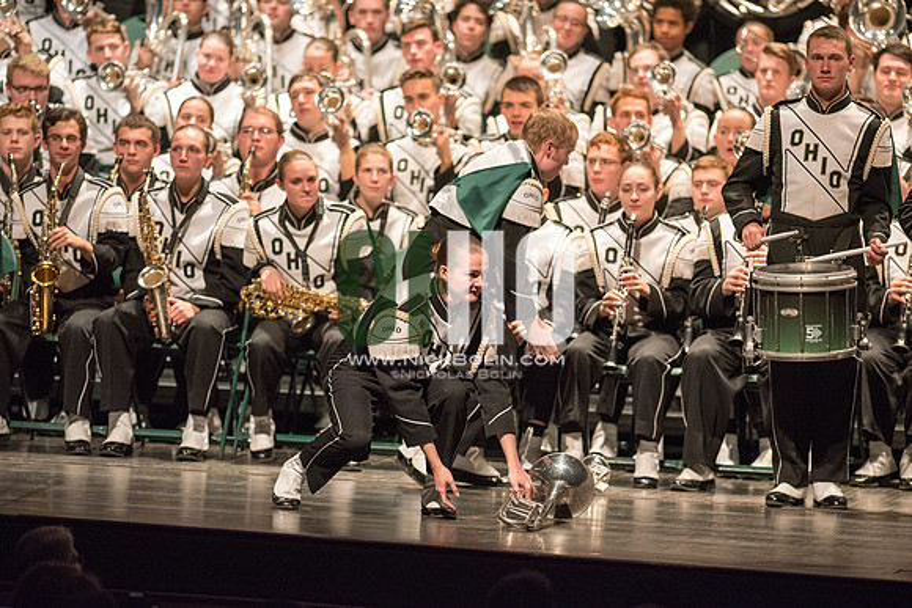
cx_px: 456
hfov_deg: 6.9
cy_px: 304
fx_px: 7601
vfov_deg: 4.6
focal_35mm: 300
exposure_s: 1/500
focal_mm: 300
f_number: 2.8
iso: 4000
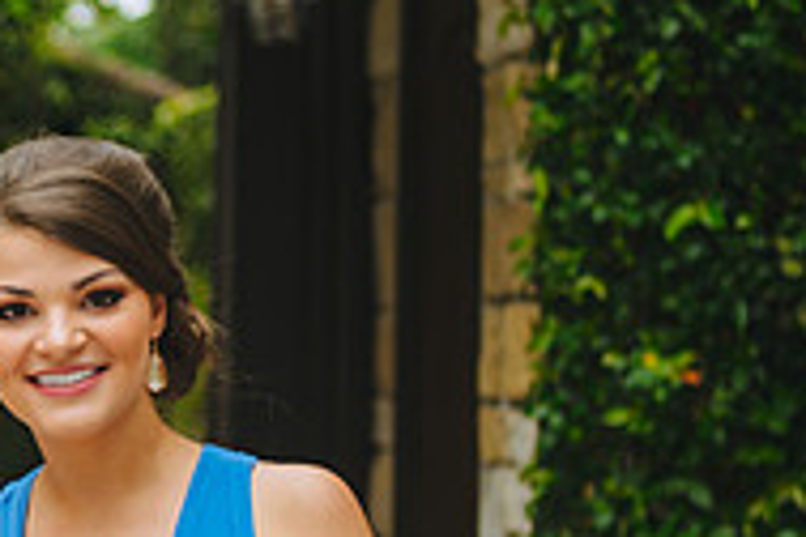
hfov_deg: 9.7
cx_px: -372
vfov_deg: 6.7
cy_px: 506
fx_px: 4612
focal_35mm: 206
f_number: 2.8
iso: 125
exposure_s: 1/250
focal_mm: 60
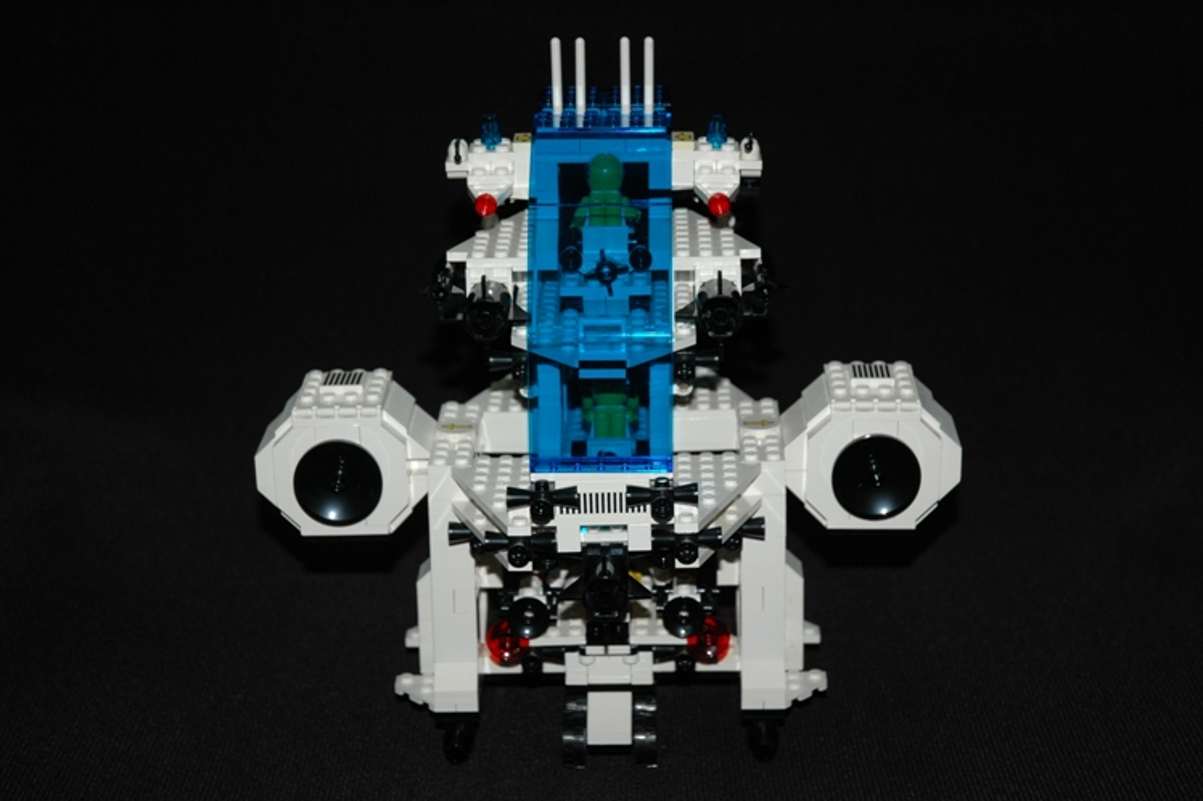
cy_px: 401
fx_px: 2572
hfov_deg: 26.3
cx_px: 606
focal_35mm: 77
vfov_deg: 17.7
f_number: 4.5
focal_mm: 50
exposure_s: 1/60
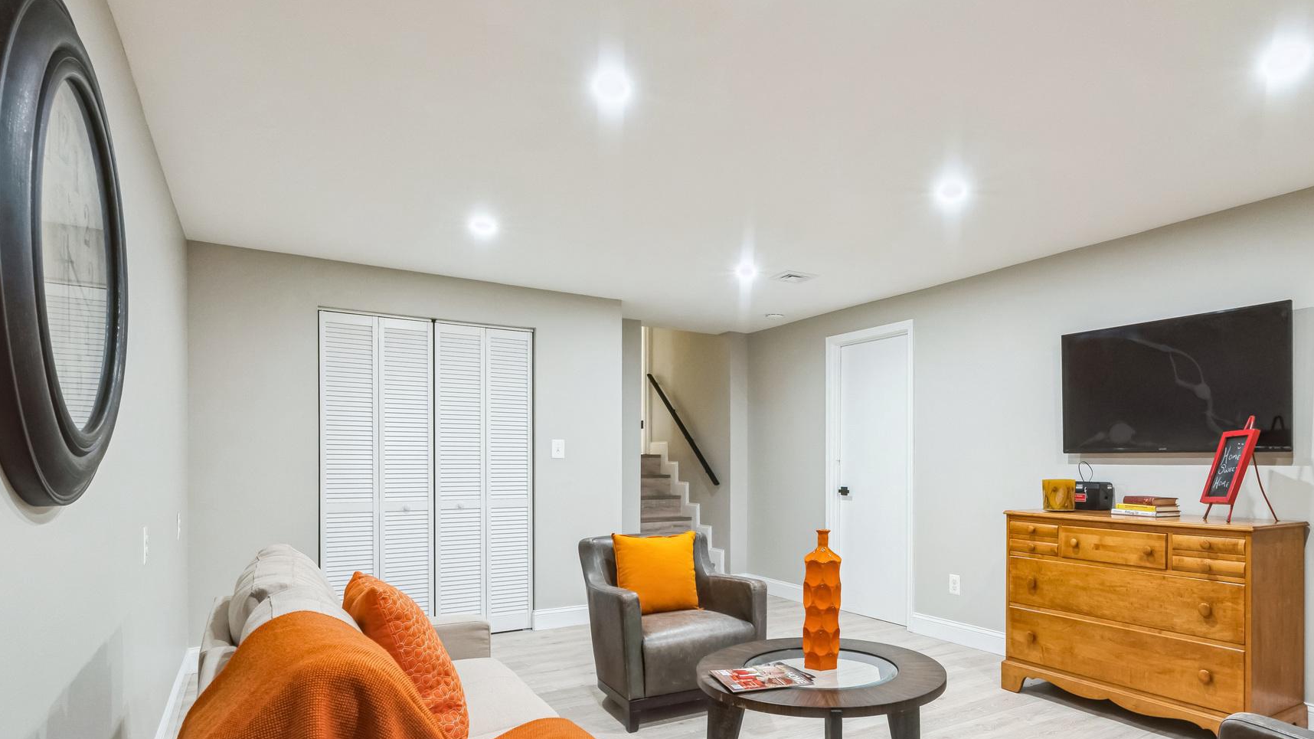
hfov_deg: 85.8
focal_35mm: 20
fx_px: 697
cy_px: 457
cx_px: 770
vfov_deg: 55.3
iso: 800
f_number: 9
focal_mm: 16
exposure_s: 1/25
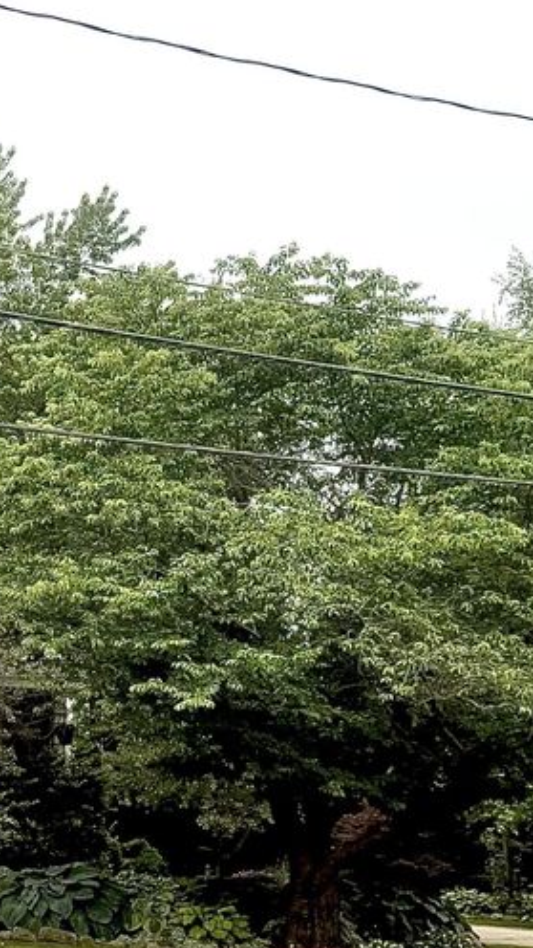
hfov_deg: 21.3
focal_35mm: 54
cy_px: 420
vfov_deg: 38.4
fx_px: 1357
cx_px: -29
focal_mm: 6.76
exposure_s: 1/3425
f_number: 1.78
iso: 80
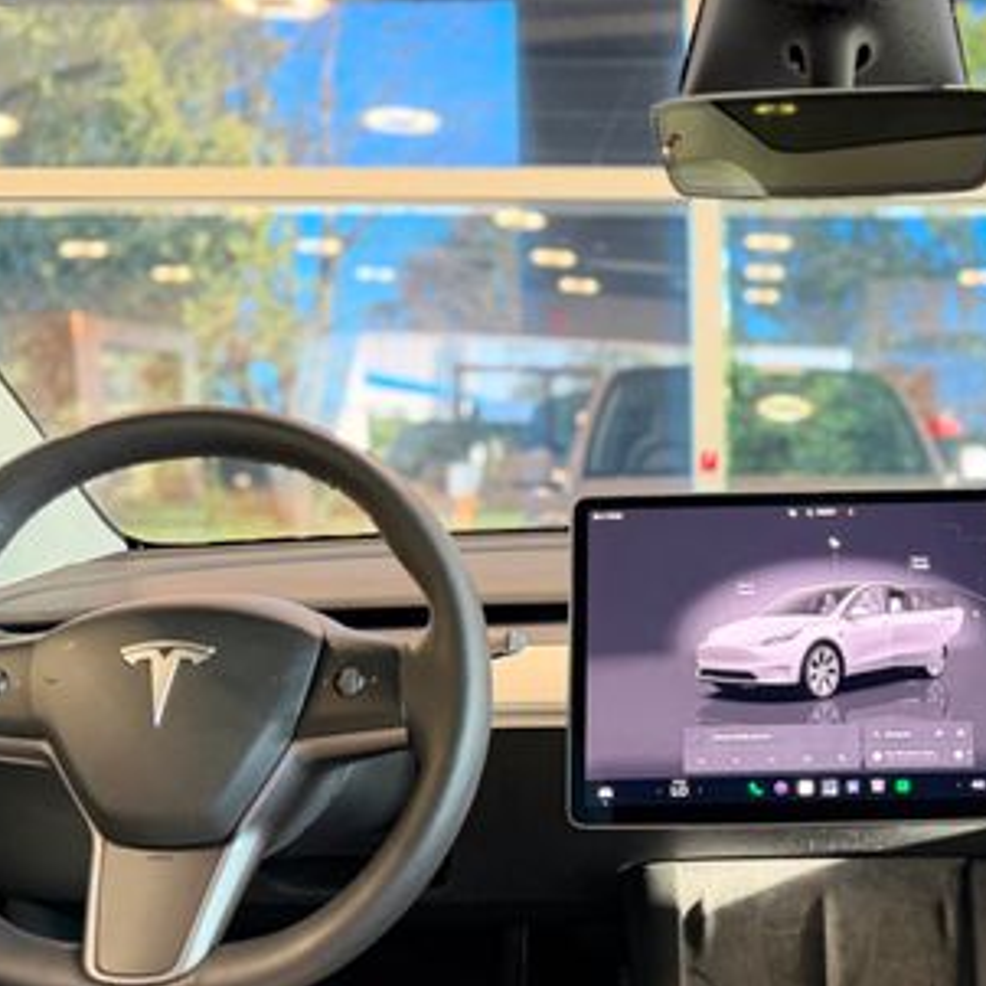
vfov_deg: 37.5
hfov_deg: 36.2
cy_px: 571
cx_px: 800
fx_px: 1450
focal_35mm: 45
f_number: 1.78
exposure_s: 1/59
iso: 500
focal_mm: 6.76
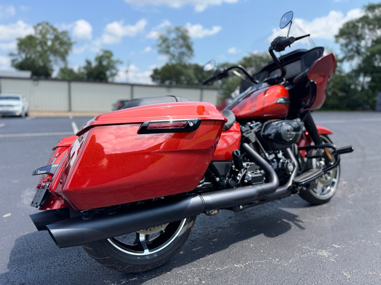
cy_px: 142
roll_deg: -1.9
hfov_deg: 71.6
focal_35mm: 24
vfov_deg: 56.8
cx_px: 190
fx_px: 264
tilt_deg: -7.4
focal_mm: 6.76
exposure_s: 1/2169
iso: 100
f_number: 1.78
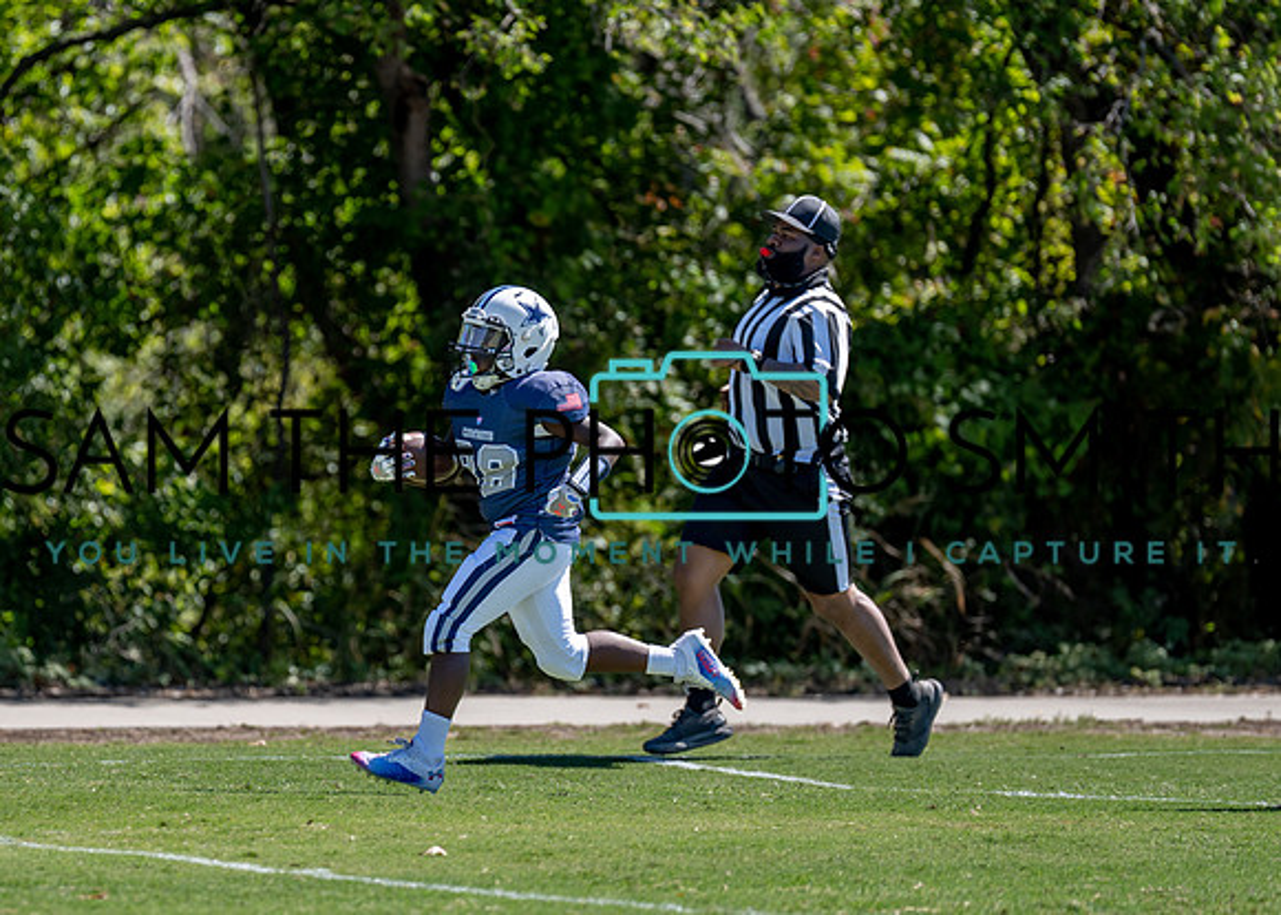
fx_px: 10762
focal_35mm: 296
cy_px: 496
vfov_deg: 4.9
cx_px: 413
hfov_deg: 6.8
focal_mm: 200
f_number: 2.8
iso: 100
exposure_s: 1/1600
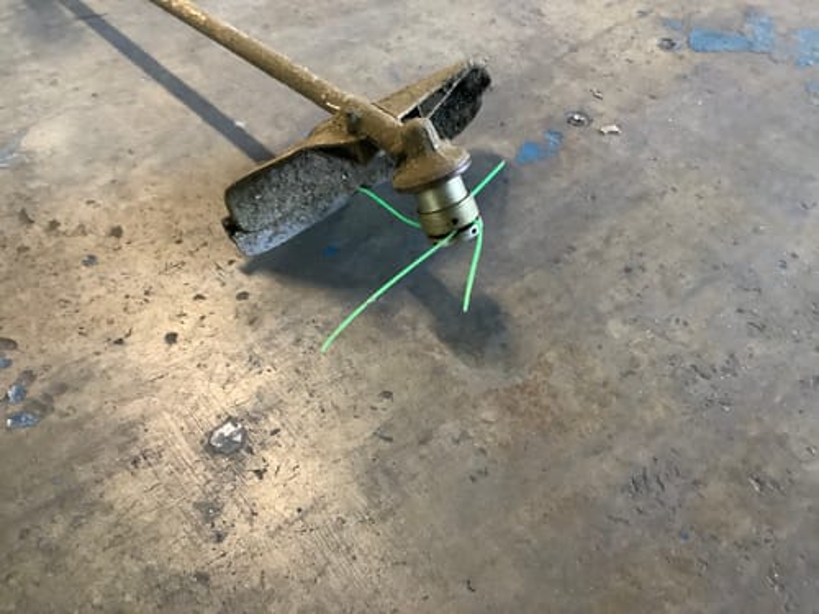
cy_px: 307
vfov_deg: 45.4
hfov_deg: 58.4
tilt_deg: -49.1
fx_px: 733
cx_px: 410
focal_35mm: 31
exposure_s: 1/33
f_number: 2.4
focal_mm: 3.3
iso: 320
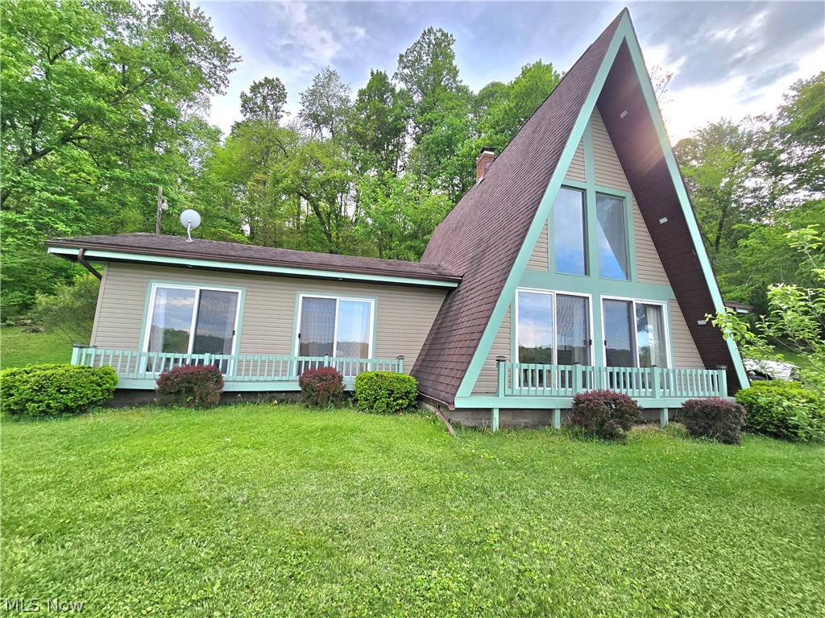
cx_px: 412
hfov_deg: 106.2
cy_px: 309
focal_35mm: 13
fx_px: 310
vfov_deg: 89.9
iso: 50
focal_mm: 2.2
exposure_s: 1/1000
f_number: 2.2
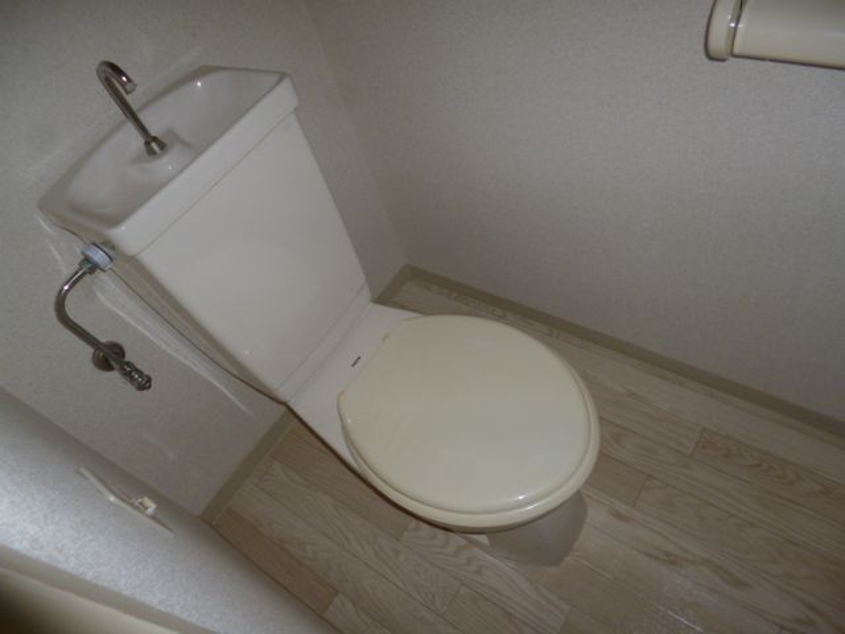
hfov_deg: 71.6
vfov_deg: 56.8
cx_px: 422
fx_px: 586
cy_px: 317
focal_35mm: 24
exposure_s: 1/60
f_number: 2.5
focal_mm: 4.3
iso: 100
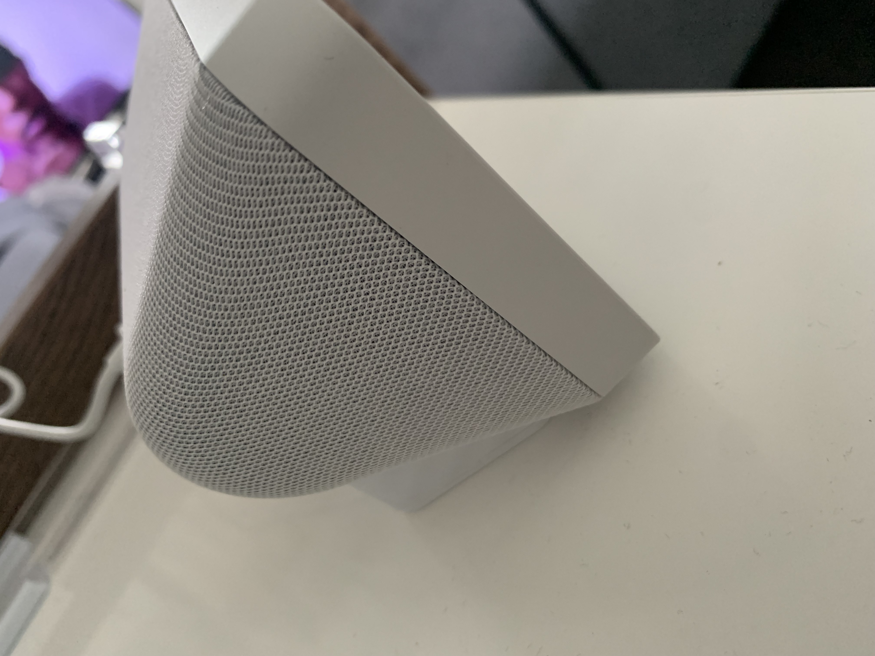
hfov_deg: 67.3
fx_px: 657
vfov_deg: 53.1
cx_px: 438
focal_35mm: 26
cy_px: 328
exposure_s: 1/60
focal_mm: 4.25
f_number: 1.8
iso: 320
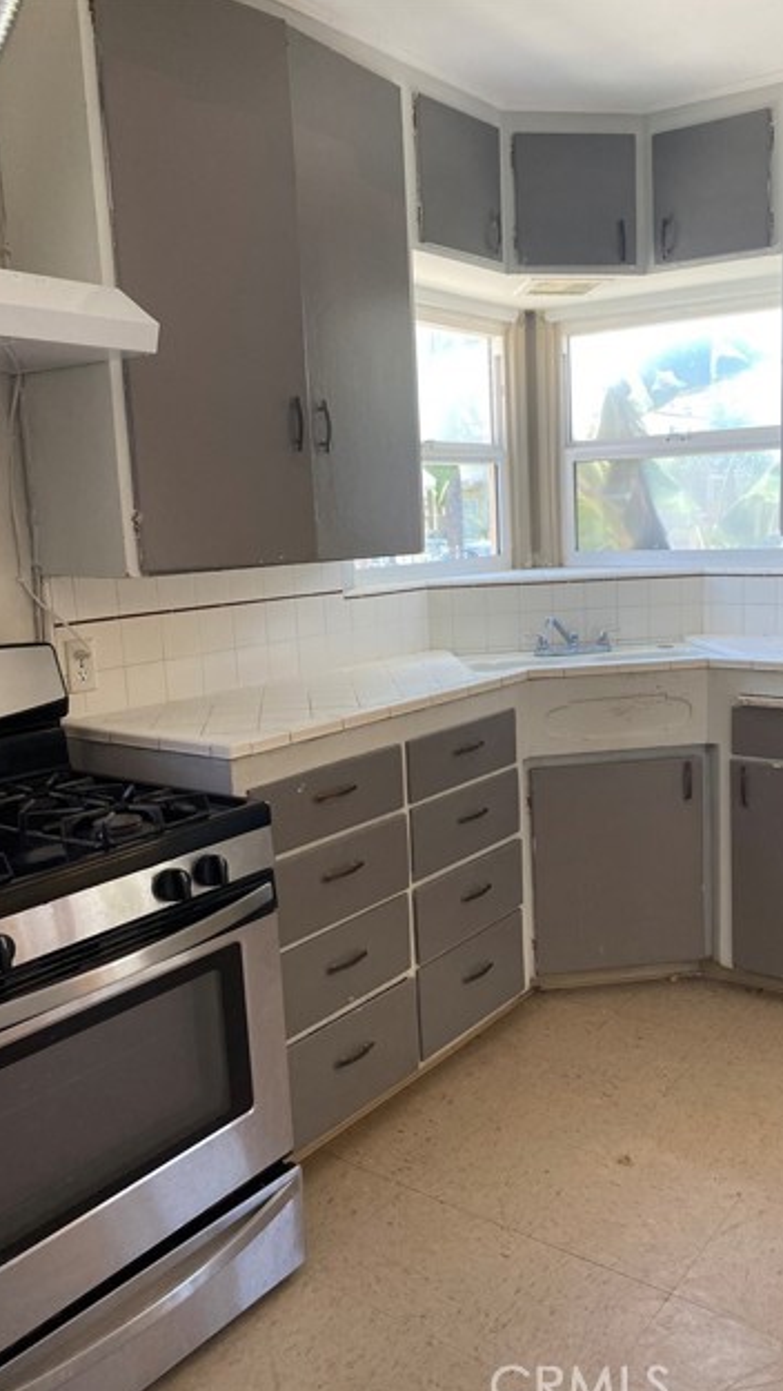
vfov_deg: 66.0
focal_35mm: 29
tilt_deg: -9.7
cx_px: 514
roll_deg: +2.5
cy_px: 706
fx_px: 1069
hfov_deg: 39.8
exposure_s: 1/120
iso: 100
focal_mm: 4.25
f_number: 1.8
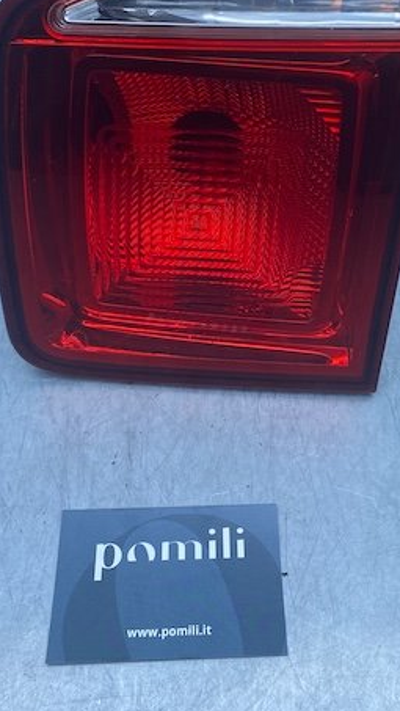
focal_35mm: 40
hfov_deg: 29.6
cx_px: 249
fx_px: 754
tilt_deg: -48.6
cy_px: 218
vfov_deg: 49.3
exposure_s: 1/706
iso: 32
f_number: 1.8
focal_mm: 4.25
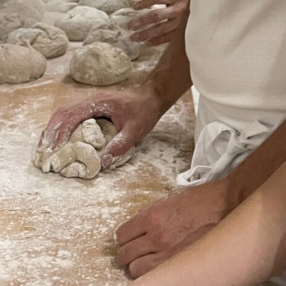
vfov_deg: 17.1
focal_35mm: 94
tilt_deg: -4.7
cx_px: 325
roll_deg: -4.6
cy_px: -117
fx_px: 879
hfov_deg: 17.8
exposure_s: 1/50
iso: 320
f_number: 1.6
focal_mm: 4.2
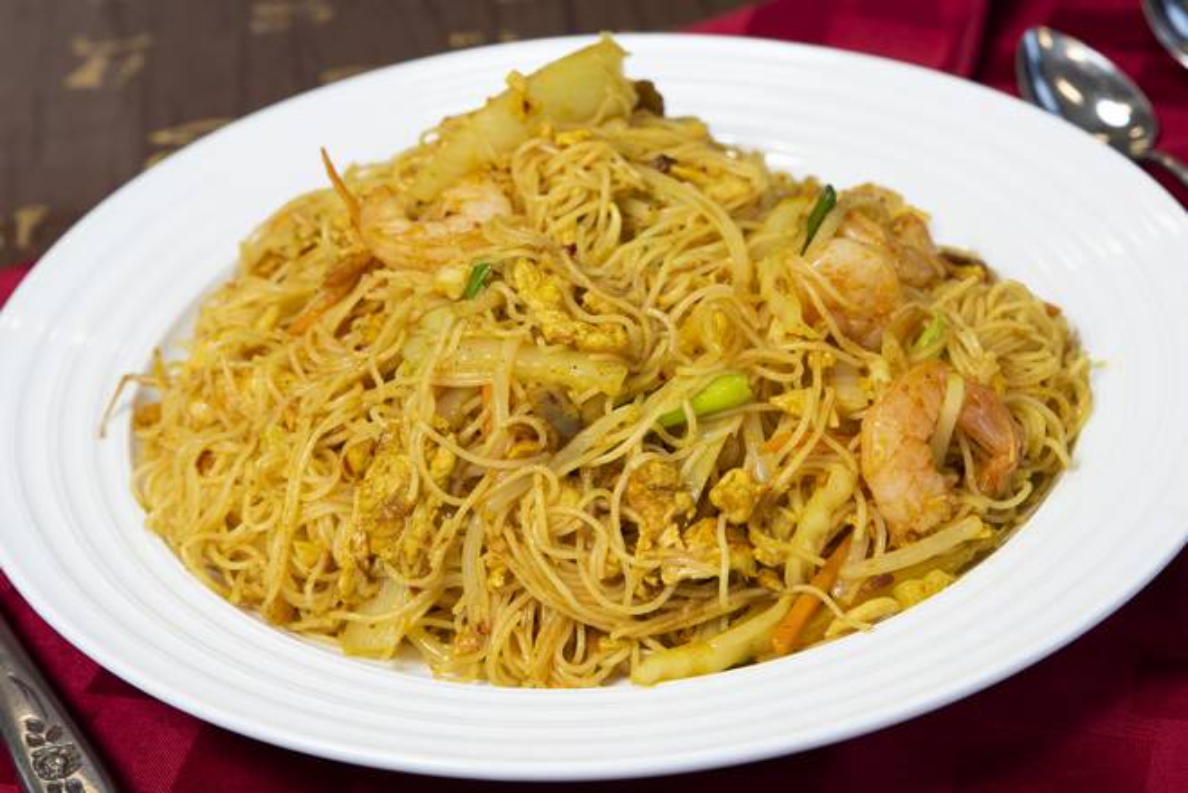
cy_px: 419
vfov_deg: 14.4
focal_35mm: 95
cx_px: 629
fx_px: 3150
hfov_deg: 21.4
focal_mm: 70
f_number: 8
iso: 200
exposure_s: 1/100
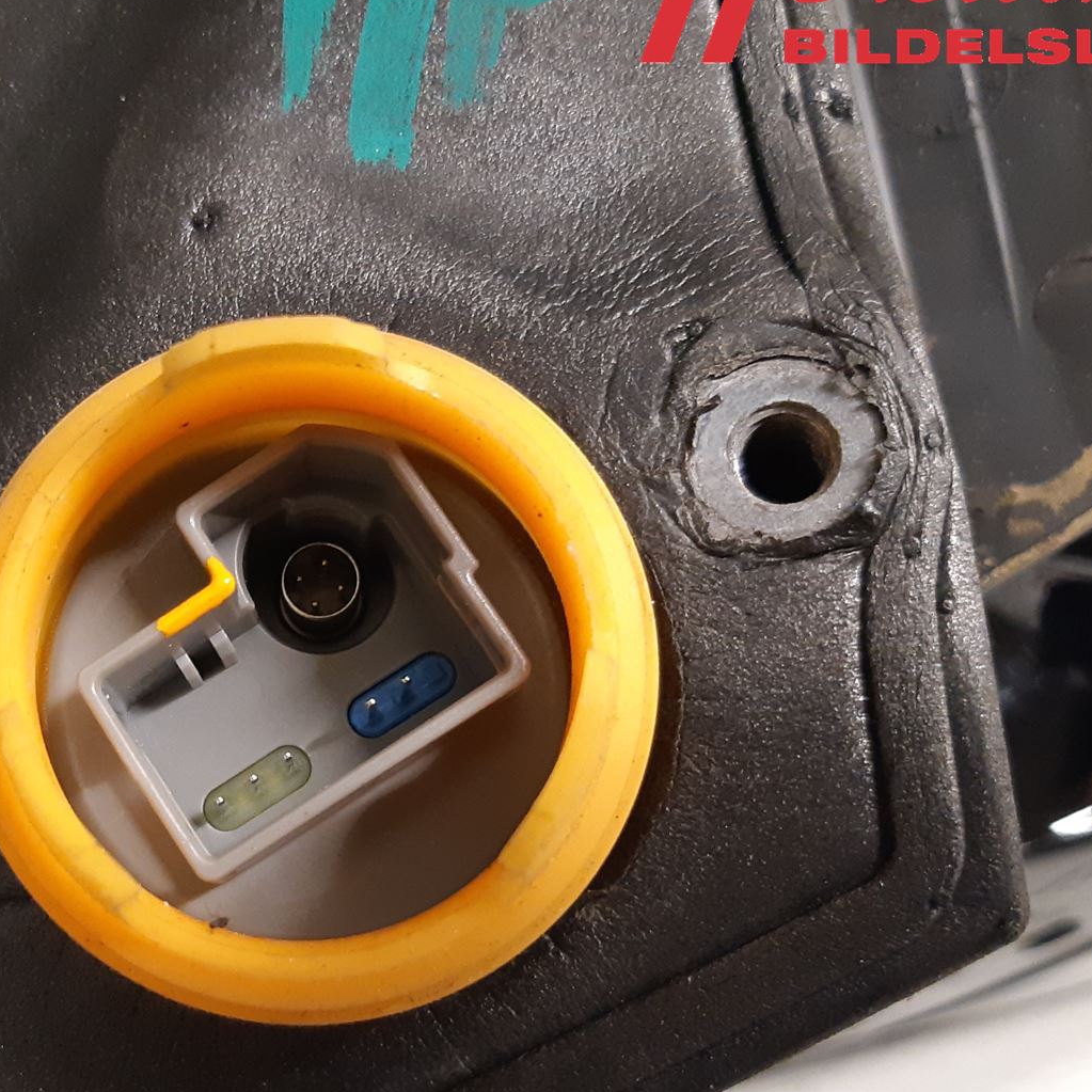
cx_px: 203
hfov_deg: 35.5
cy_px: 702
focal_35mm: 46
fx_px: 1642
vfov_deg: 36.5
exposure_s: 1/33
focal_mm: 3.93
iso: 250
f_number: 1.7
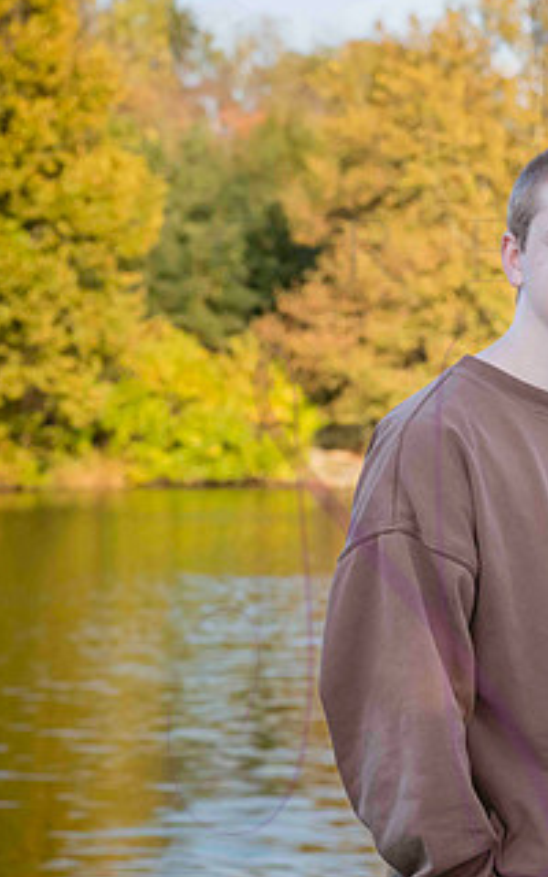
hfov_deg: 7.0
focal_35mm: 185
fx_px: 4421
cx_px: 715
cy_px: 385
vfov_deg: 11.3
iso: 400
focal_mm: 100
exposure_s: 1/400
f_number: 8
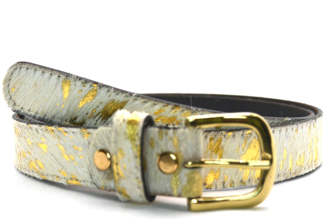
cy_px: 117
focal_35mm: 43
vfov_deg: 31.2
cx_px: 169
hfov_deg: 45.4
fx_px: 395
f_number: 4.5
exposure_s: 1/250
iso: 100
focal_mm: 26
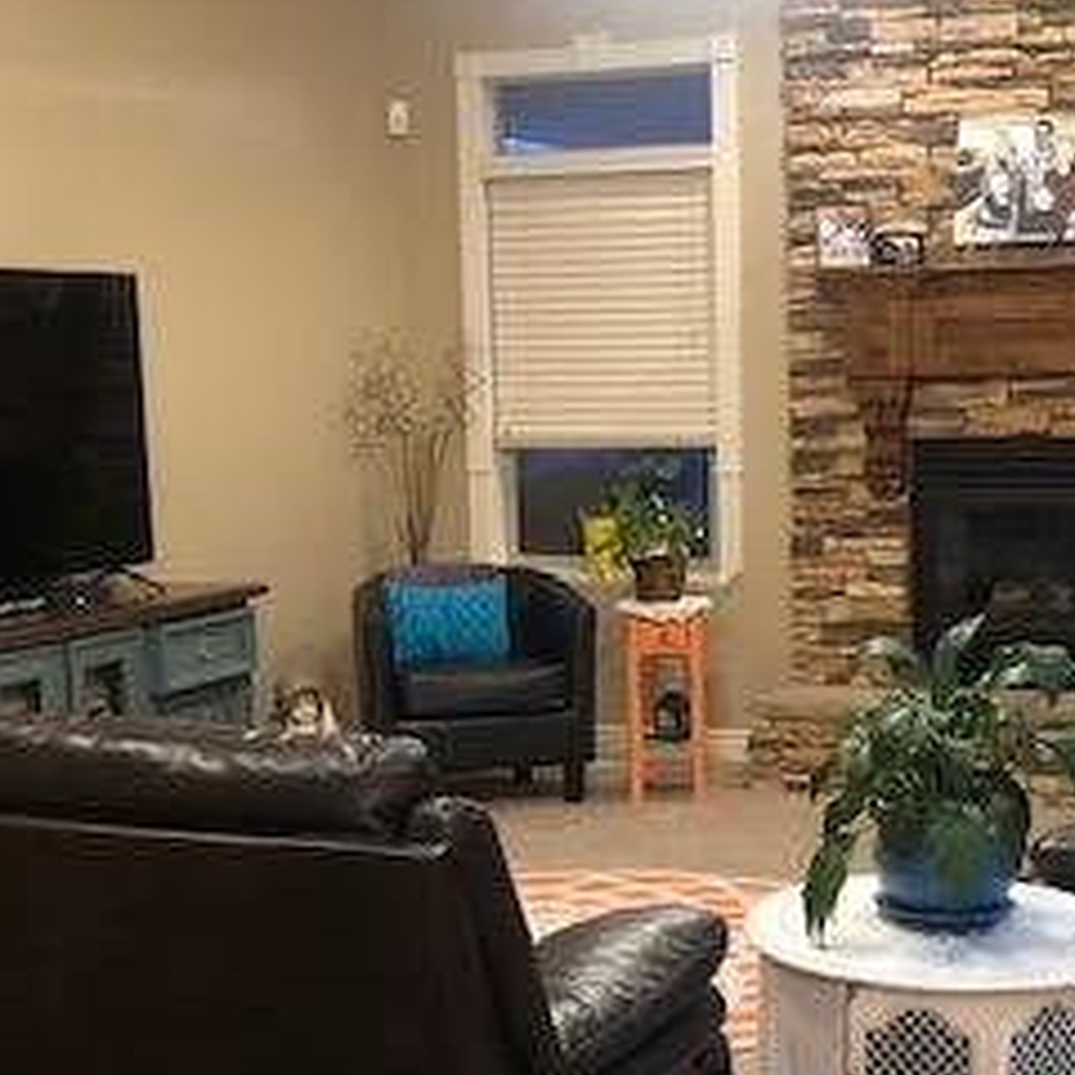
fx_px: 2319
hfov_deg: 26.0
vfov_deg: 26.1
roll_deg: +1.1
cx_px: 672
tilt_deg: -5.5
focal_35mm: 66
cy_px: 578
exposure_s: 1/13
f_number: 1.8
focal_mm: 4
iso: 100
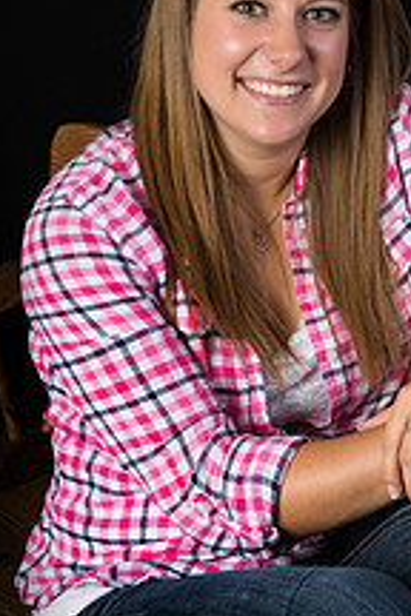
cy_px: 331
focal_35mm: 73
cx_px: 360
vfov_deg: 27.7
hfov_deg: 18.4
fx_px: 1250
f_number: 5.6
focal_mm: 35
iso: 100
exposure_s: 1/160
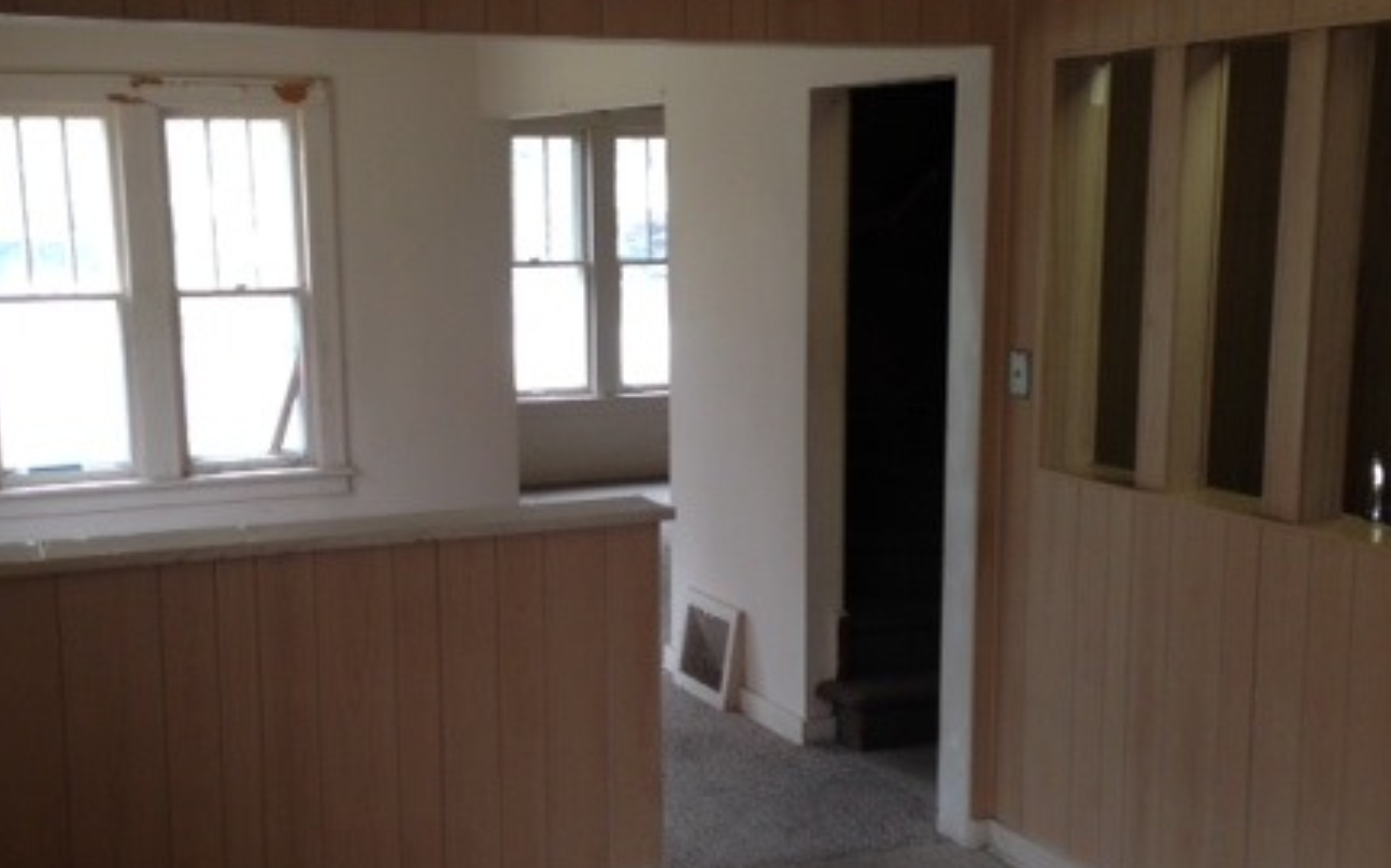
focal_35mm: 52
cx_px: 645
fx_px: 1971
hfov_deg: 38.9
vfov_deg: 24.8
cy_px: 520
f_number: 2.4
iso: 50
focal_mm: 4.12
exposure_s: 1/30
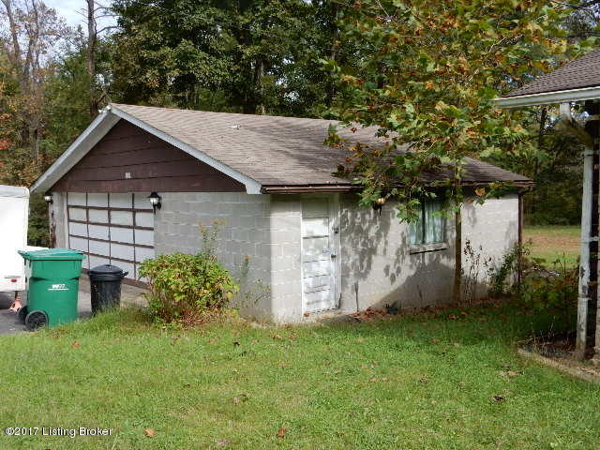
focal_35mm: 36
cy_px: 225
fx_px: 624
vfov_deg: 39.7
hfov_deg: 51.4
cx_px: 300
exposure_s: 1/640
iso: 125
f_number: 4
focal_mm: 6.4
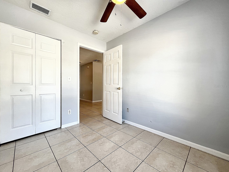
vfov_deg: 89.9
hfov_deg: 106.2
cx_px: 114
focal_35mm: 13
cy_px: 86
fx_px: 86
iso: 125
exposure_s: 1/120
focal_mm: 1.6
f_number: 1.8
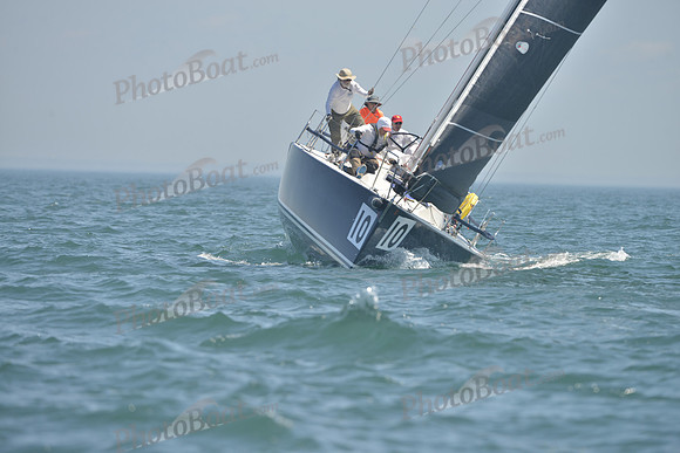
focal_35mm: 300
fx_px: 5668
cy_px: 226
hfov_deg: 6.9
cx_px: 340
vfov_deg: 4.6
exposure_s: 1/1000
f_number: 7.1
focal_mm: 300
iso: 280
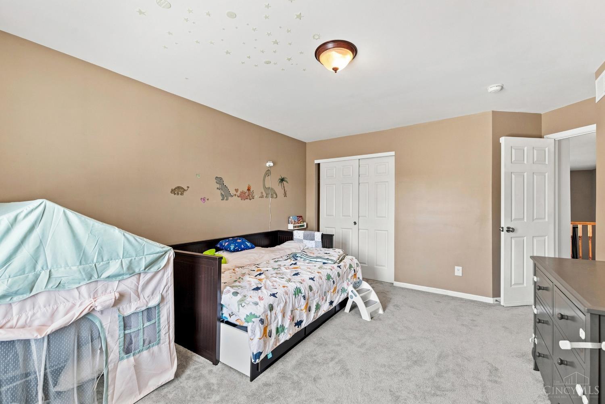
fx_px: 252
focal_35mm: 15
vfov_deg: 77.3
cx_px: 302
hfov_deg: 100.4
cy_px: 202
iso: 400
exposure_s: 1/25
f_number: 8
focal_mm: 10
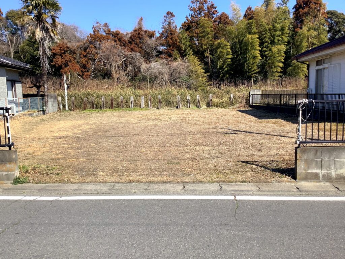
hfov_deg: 58.4
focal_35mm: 31
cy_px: 130
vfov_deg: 45.4
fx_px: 309
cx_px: 172
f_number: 2.4
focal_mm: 3.3
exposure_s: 1/1000
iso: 25
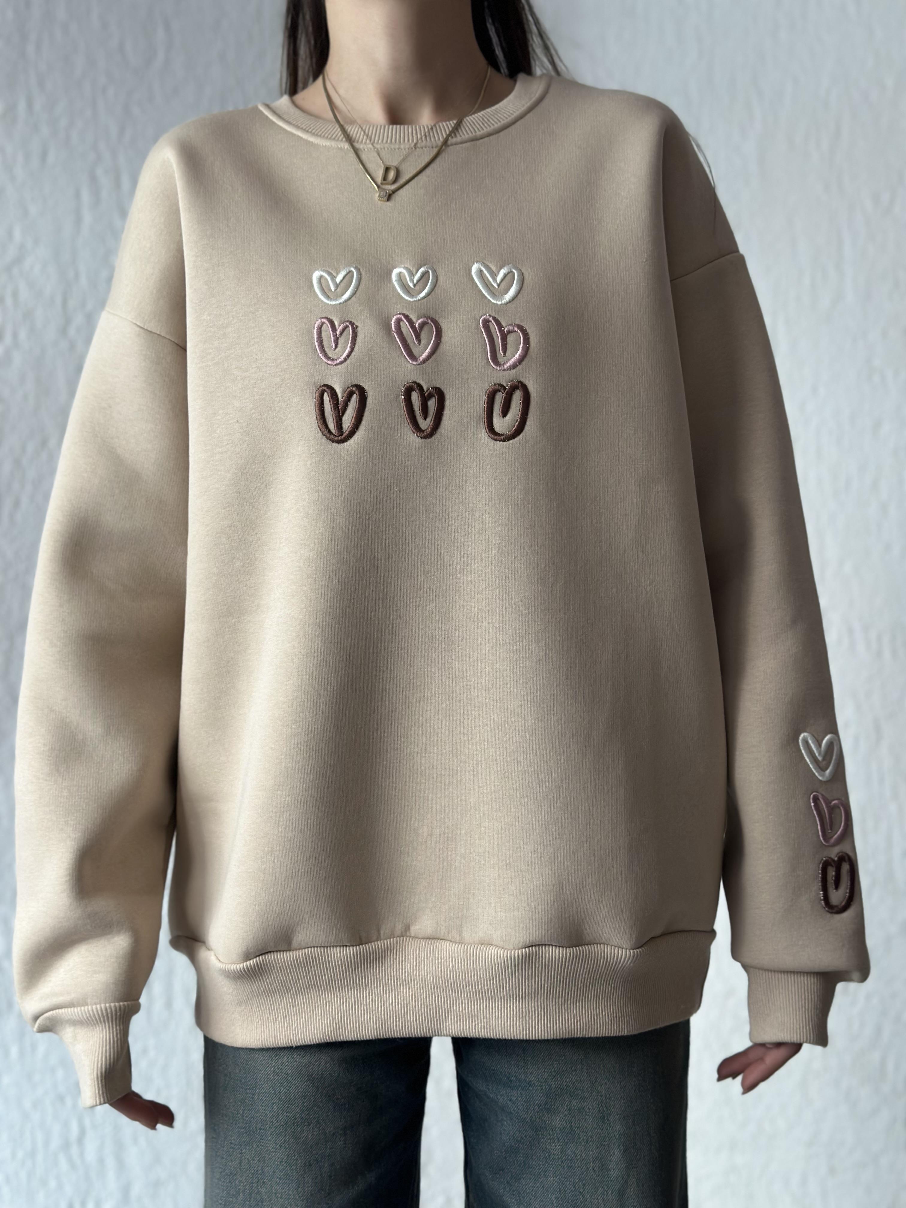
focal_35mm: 48
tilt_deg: -0.2
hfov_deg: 30.3
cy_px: 604
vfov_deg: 39.7
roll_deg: +0.4
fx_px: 1675
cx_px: 453
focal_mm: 6.86
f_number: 1.78
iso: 125
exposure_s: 1/84
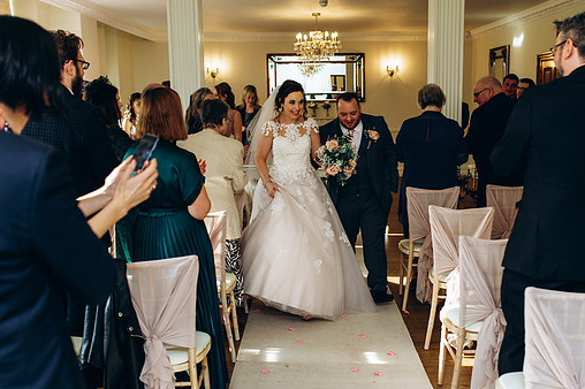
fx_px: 650
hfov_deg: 48.4
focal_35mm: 40
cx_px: 328
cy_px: 204
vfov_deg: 33.4
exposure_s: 1/100
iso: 100
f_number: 3.5
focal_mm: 35
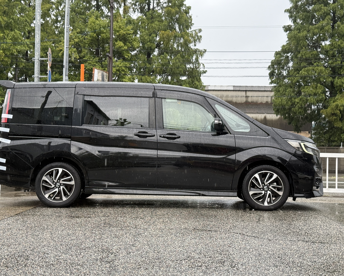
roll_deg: -1.1
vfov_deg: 29.7
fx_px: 519
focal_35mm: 51
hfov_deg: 36.6
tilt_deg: +1.9
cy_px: 138
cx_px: 161
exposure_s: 1/646
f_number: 1.78
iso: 80
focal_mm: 6.76
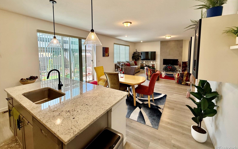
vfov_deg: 74.1
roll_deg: +0.0
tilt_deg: -2.8
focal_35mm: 15
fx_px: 97
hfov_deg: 101.5
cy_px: 61
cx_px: 119
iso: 80
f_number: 2.2
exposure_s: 1/120
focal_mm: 2.22
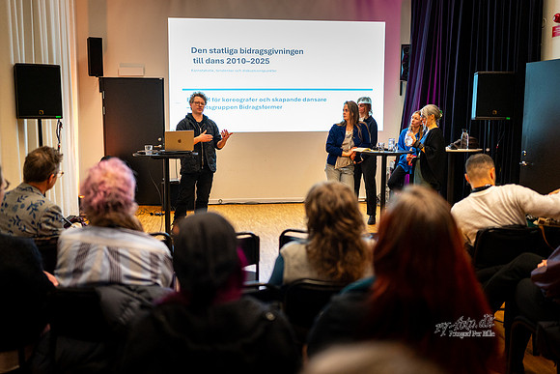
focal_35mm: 36
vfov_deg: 37.0
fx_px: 559
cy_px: 187
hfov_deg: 53.2
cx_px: 280
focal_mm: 35
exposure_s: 1/160
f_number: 1.4
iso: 2000
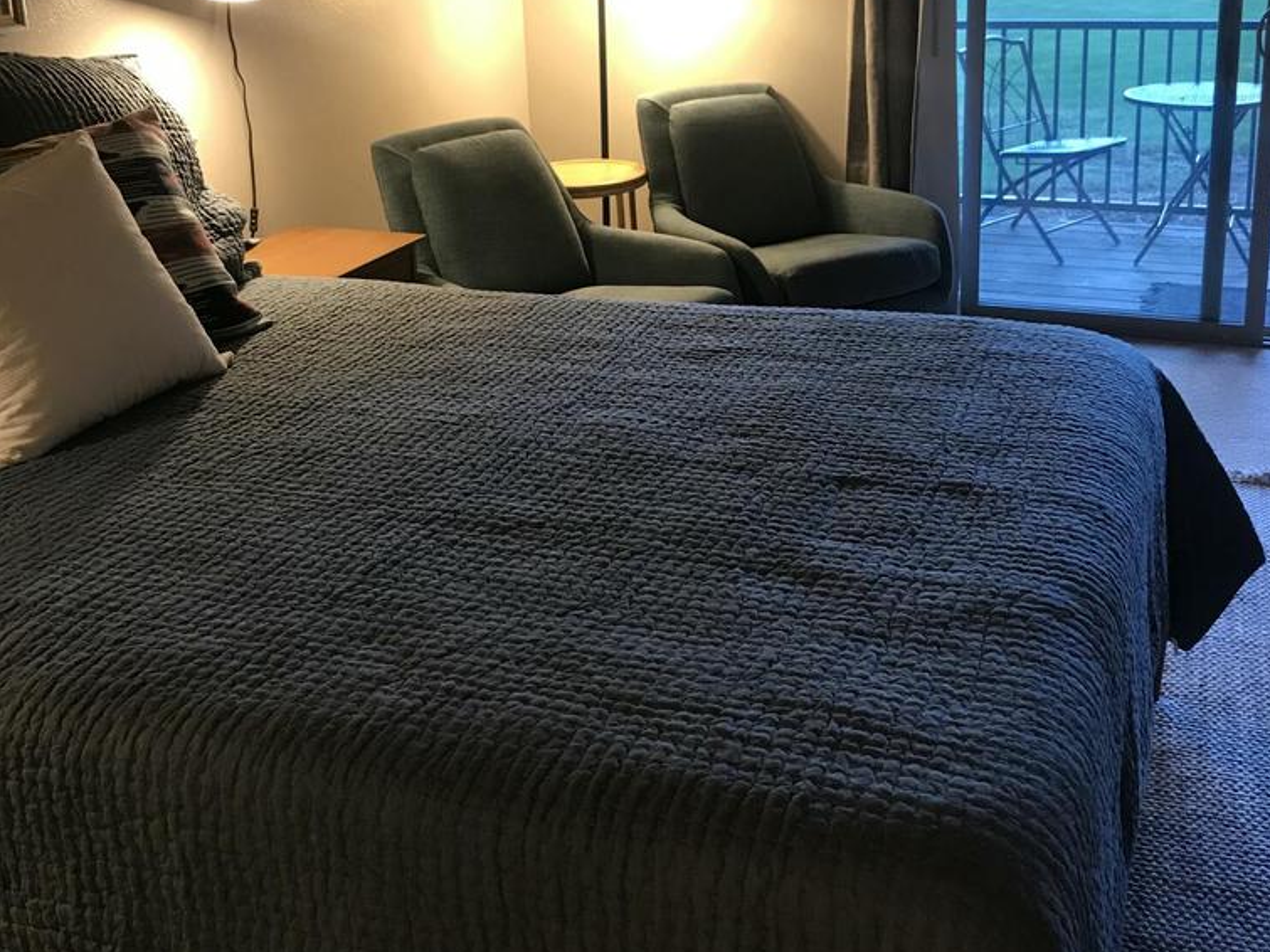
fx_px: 1394
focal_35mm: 38
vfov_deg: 36.9
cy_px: 247
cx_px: 644
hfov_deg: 49.0
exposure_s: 1/15
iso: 40
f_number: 1.8
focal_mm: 3.99
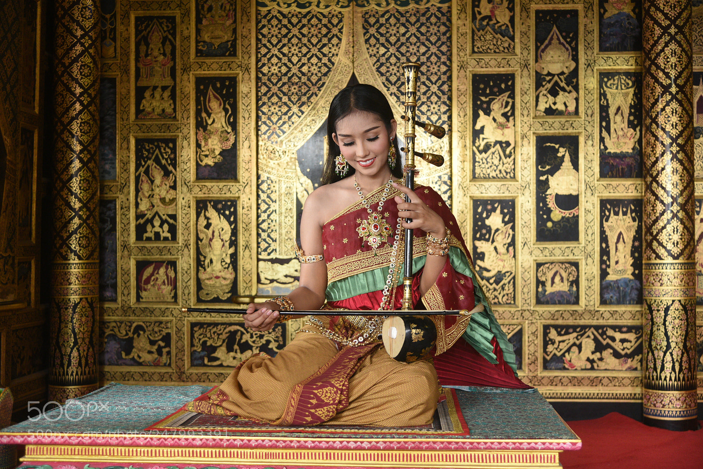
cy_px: 234
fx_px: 938
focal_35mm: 48
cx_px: 352
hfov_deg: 41.1
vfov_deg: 28.1
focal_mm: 48
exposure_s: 1/160
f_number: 4
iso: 2000
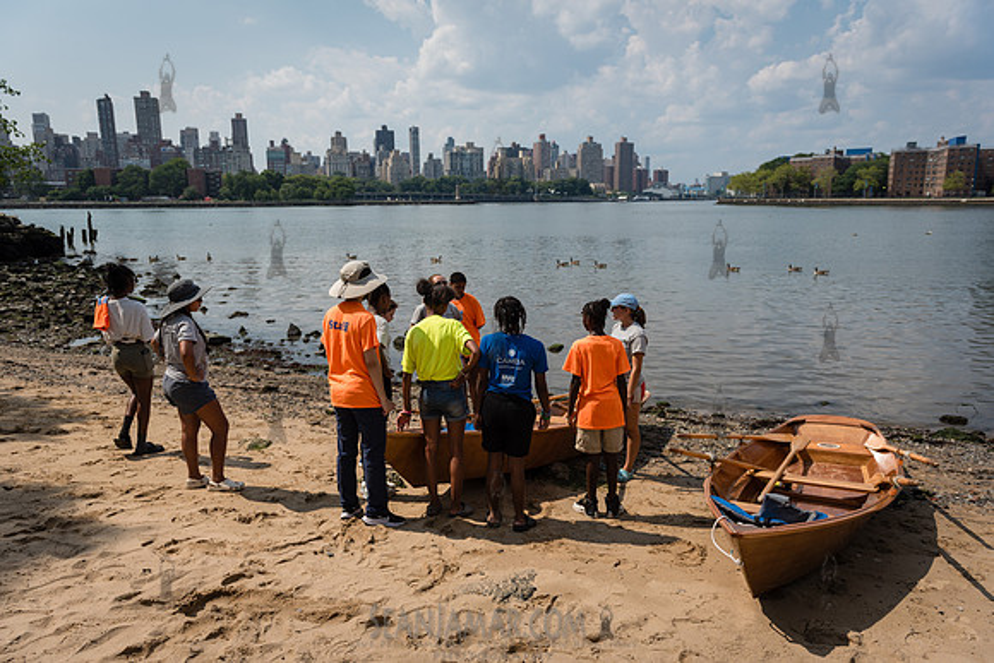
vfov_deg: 53.2
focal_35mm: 24
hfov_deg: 73.7
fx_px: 663
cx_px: 497
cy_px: 332
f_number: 3.5
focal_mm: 24
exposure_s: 1/1600
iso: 100
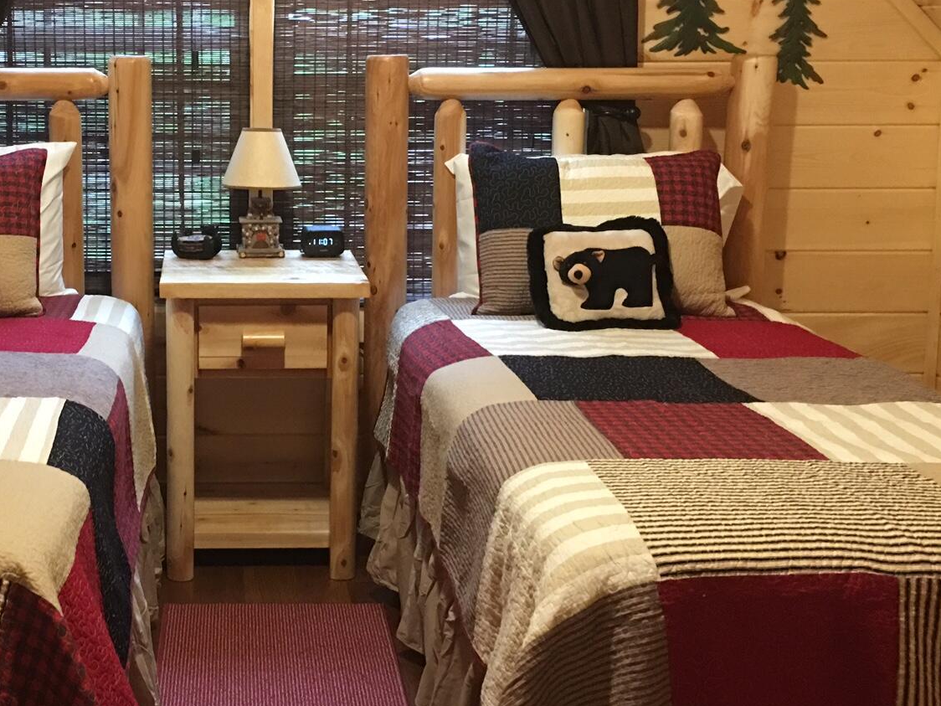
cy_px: 264
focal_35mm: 52
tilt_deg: -7.9
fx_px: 1414
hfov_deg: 36.0
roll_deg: -0.2
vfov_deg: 27.9
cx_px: 239
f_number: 2.2
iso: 64
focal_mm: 4.15
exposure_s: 1/4
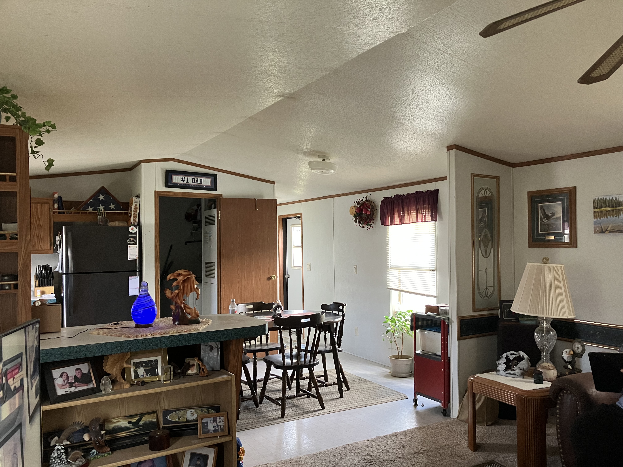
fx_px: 504
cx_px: 312
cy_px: 234
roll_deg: +0.7
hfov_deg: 63.4
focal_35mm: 28
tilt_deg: +1.2
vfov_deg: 49.7
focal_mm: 3.99
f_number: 1.8
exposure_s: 1/60
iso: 250
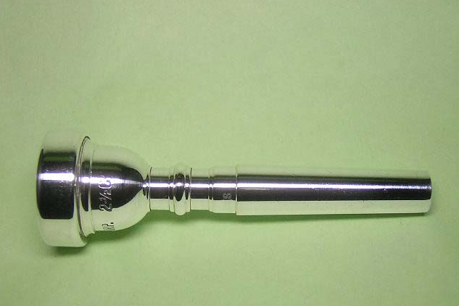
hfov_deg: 32.9
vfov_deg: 22.3
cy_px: 166
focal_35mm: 61
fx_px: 778
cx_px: 231
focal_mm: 7.6
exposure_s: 1/63
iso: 100
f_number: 3.3
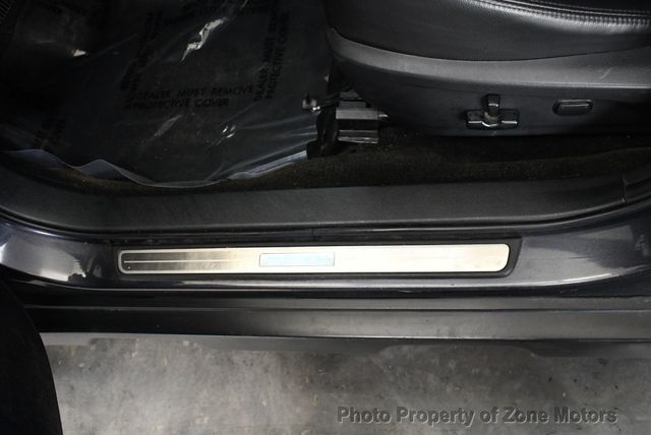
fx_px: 652
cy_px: 218
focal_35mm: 36
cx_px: 326
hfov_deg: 53.1
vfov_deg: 36.9
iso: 2500
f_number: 3.5
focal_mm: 18
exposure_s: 1/125
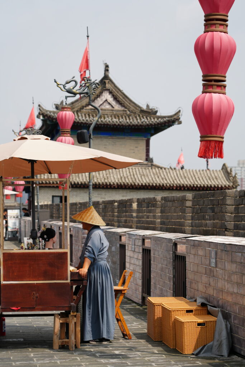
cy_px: 184
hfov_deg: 13.0
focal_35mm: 105
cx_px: 122
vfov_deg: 19.5
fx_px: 1071
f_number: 5
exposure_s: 1/500
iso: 100
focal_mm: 105
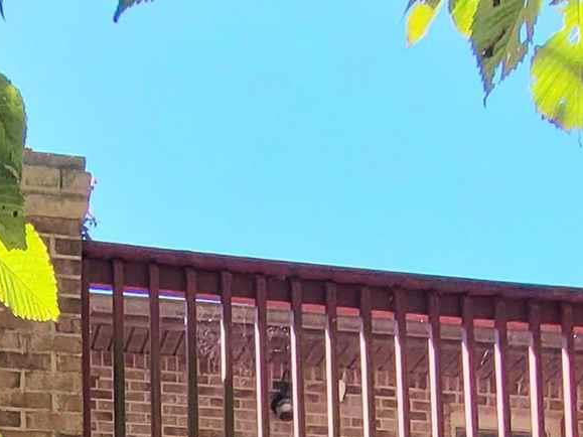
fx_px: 1162
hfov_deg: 27.1
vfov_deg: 16.2
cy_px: 886
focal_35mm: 69
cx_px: 54
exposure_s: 1/417
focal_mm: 1.74
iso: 40
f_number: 2.2
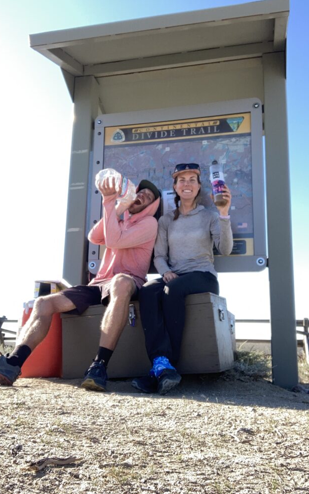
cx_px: 145
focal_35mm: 35
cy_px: 247
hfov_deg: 36.3
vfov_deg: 55.3
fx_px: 471
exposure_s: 1/274
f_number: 2.2
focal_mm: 2.87
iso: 20
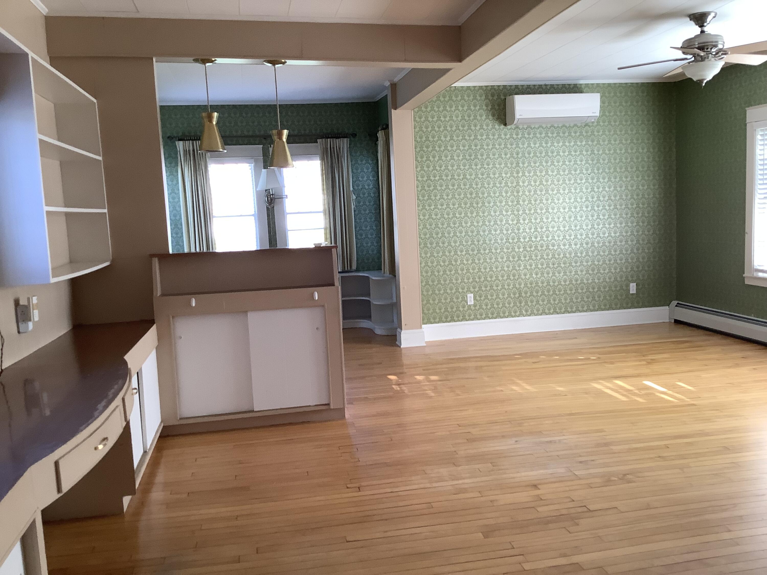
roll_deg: +1.5
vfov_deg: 45.4
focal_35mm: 31
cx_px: 384
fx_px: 687
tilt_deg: -6.1
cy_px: 288
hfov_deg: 58.4
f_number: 2.4
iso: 100
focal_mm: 3.3
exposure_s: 1/60
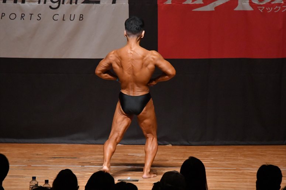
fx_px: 2382
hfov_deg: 6.9
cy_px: 95
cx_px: 143
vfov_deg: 4.6
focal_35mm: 300
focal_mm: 200
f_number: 5.6
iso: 8000
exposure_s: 1/400
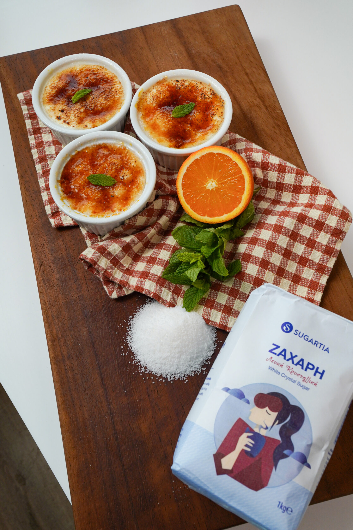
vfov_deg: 54.4
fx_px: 515
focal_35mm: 35
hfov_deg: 37.9
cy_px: 265
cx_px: 176
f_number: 11
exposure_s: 1/100
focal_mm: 35
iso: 800
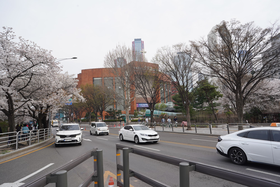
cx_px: 140
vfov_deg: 53.1
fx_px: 187
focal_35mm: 24
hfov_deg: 73.7
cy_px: 94
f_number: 11
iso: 100
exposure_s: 1/100
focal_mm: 24
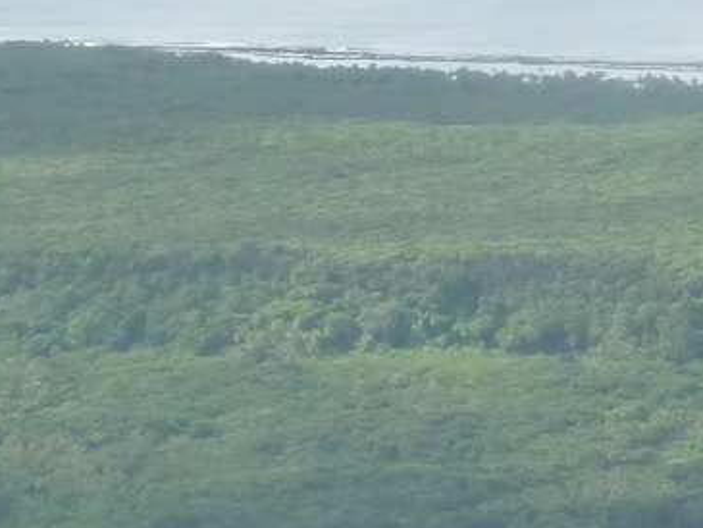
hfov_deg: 4.3
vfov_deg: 3.3
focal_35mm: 456
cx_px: 1181
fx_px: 9264
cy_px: 682
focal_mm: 17
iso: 200
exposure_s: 1/400
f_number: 4.3
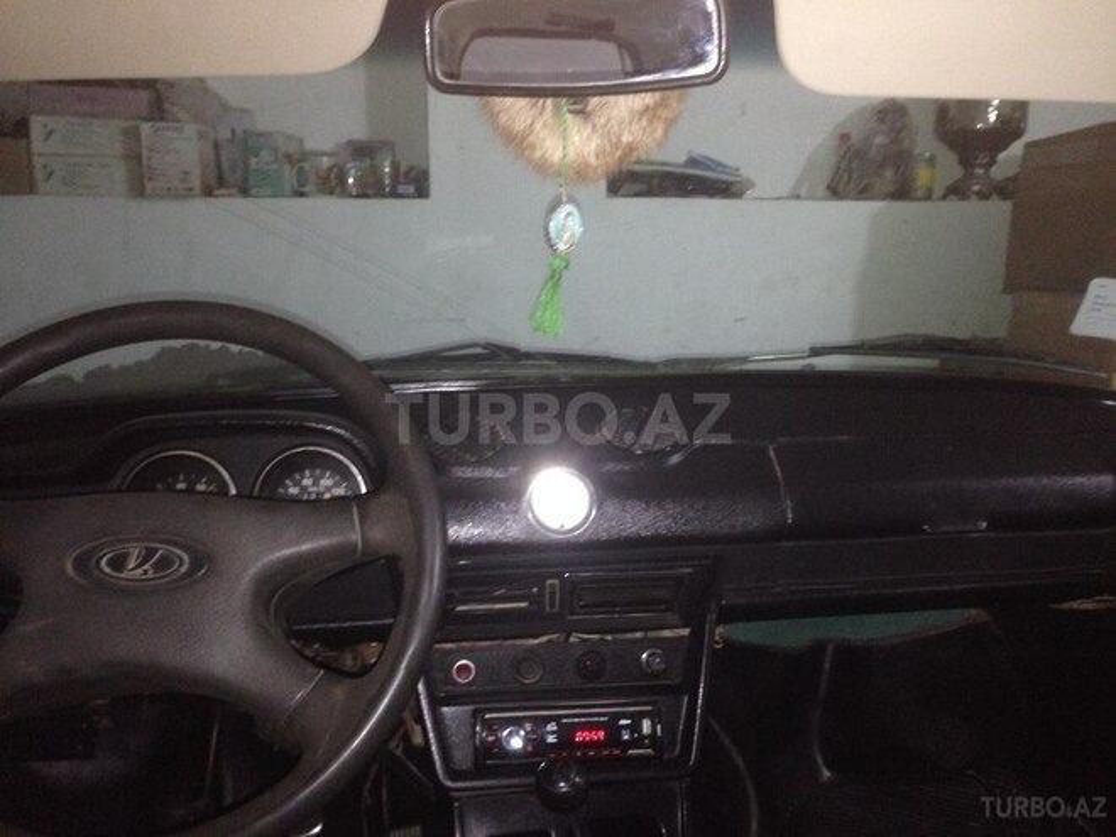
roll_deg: -0.6
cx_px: 558
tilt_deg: -8.3
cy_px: 418
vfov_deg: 42.9
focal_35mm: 33
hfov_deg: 55.4
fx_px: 1064
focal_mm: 4.12
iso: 320
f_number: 2.4
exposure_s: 1/16
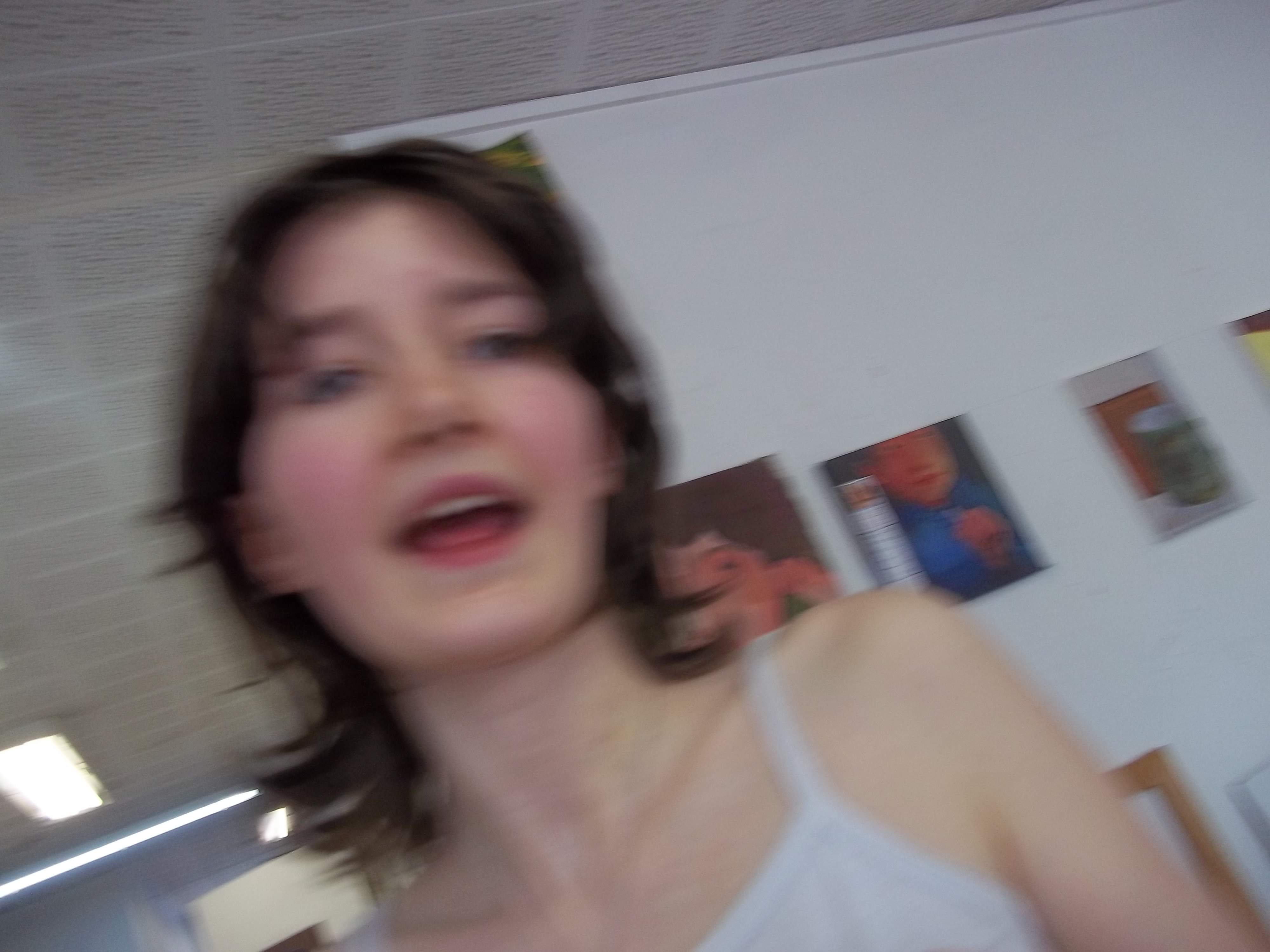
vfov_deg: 44.2
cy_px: 476
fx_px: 1174
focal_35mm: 32
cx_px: 635
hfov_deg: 56.8
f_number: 2.9
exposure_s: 1/60
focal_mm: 5.7
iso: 80
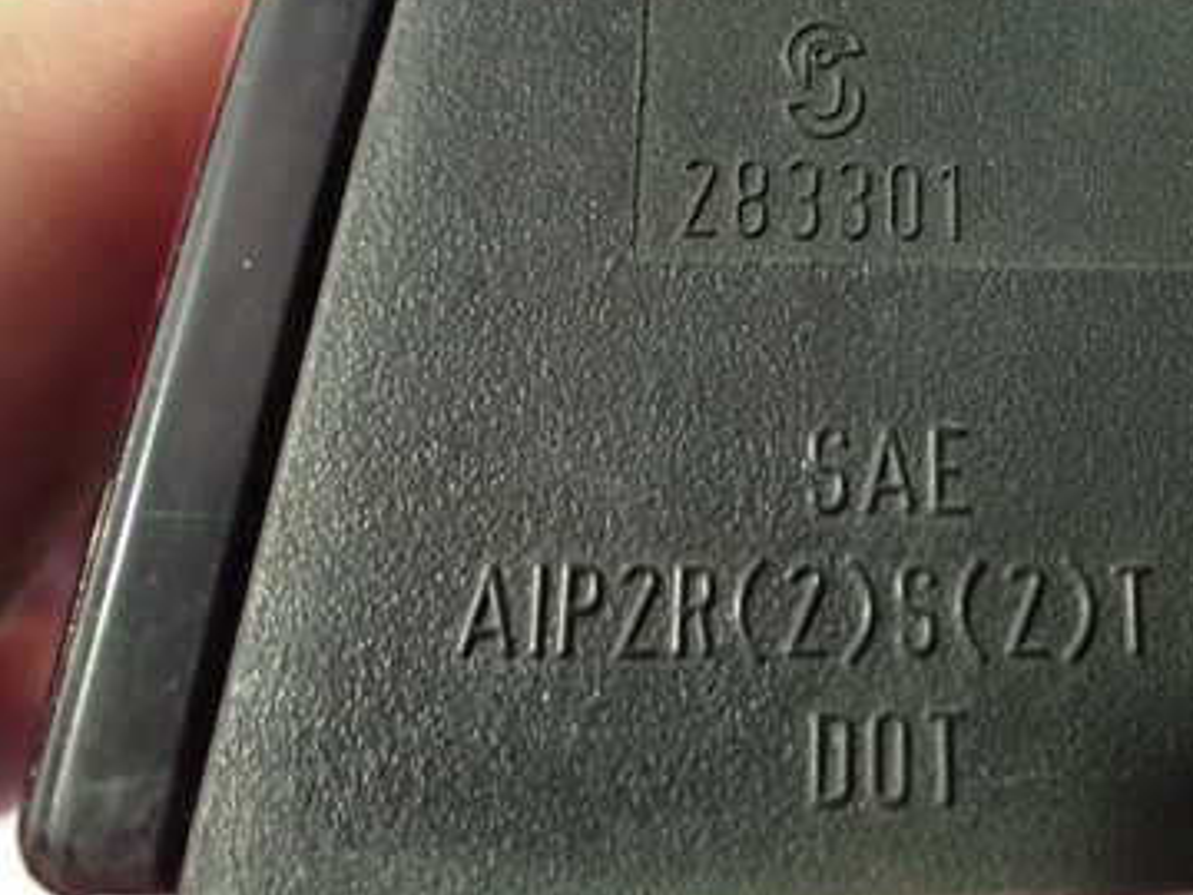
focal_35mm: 50
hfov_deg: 36.6
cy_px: 328
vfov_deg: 29.0
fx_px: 1723
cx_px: 991
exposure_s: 1/30
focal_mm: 5.4
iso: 1600
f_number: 2.3
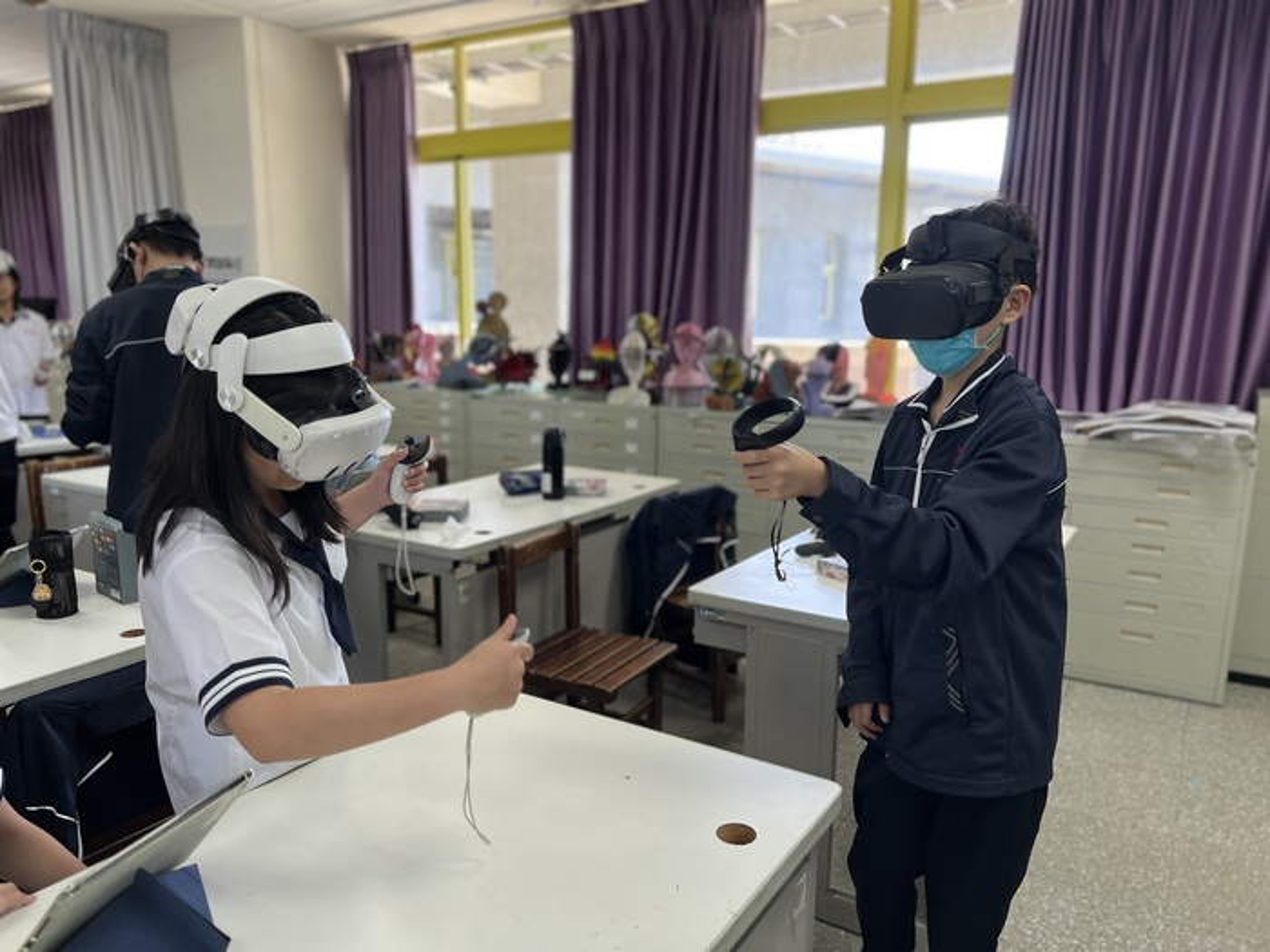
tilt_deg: -9.9
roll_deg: +0.0
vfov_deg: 53.1
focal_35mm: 26
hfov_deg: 67.3
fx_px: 954
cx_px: 635
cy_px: 476
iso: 32
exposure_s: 1/142
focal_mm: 5.7
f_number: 1.5
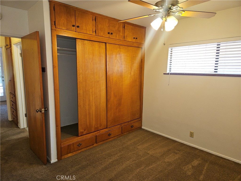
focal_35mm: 23
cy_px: 90
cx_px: 120
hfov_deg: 73.9
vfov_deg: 58.9
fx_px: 160
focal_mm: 5.4
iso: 125
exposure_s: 1/40
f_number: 1.8
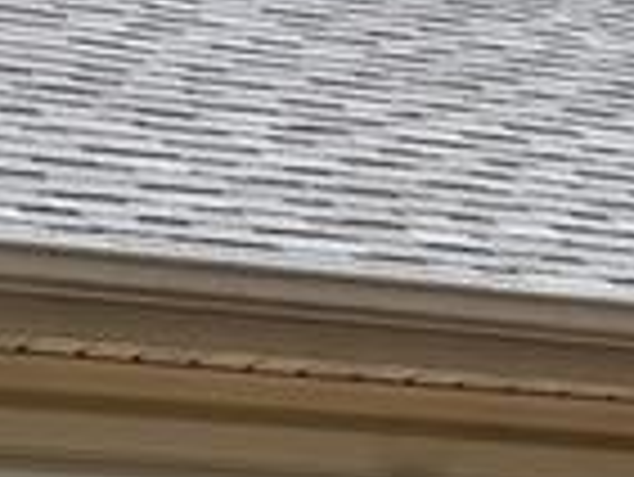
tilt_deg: -9.4
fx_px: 3190
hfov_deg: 10.1
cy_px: 1372
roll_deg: -0.3
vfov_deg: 7.6
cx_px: 1434
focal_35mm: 174
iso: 80
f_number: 1.78
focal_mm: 6.76
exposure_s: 1/3759
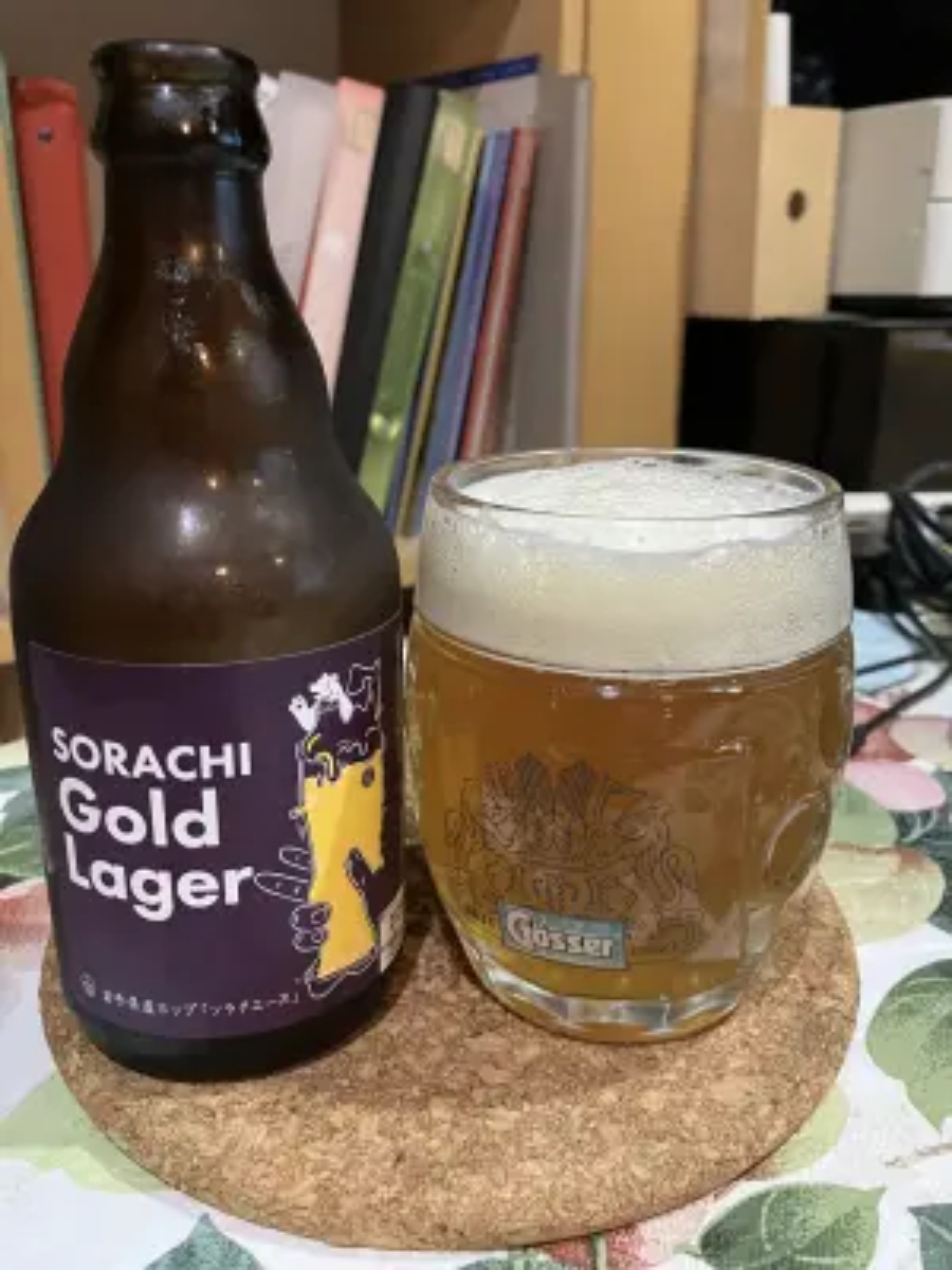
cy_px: 635
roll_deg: +1.2
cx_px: 476
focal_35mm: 28
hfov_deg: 49.7
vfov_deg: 63.4
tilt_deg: -17.0
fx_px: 1027
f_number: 1.8
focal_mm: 3.99
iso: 640
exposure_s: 1/20
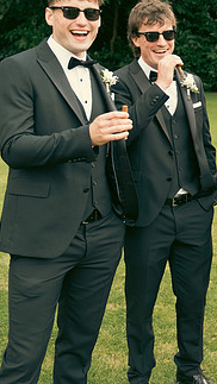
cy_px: 155
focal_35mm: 64
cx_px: 294
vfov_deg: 32.7
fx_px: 654
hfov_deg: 17.5
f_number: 3.5
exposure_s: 1/320
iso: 200
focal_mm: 34
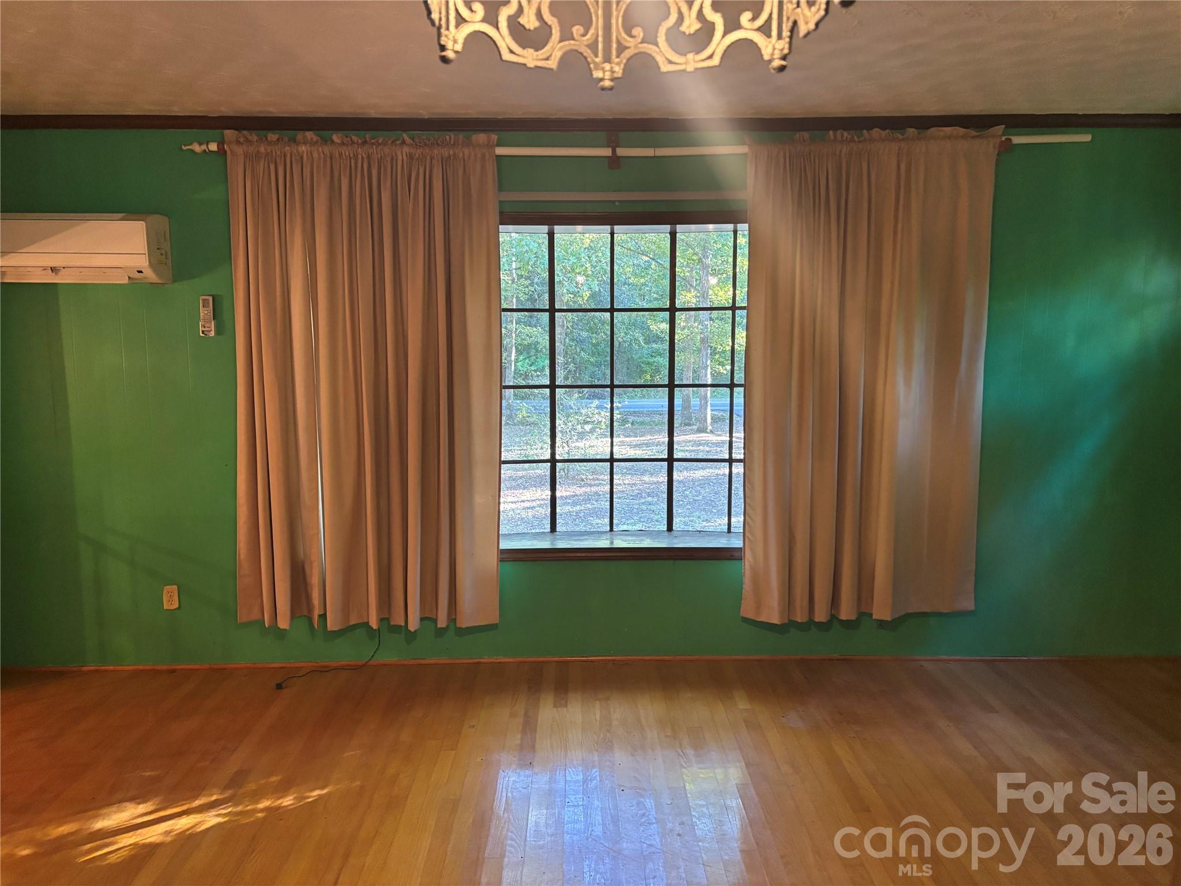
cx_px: 590
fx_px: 887
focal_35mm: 26
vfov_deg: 53.1
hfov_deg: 67.3
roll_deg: -0.6
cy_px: 443
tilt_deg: -6.9
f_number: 1.6
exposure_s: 1/60
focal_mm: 5.96
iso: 500
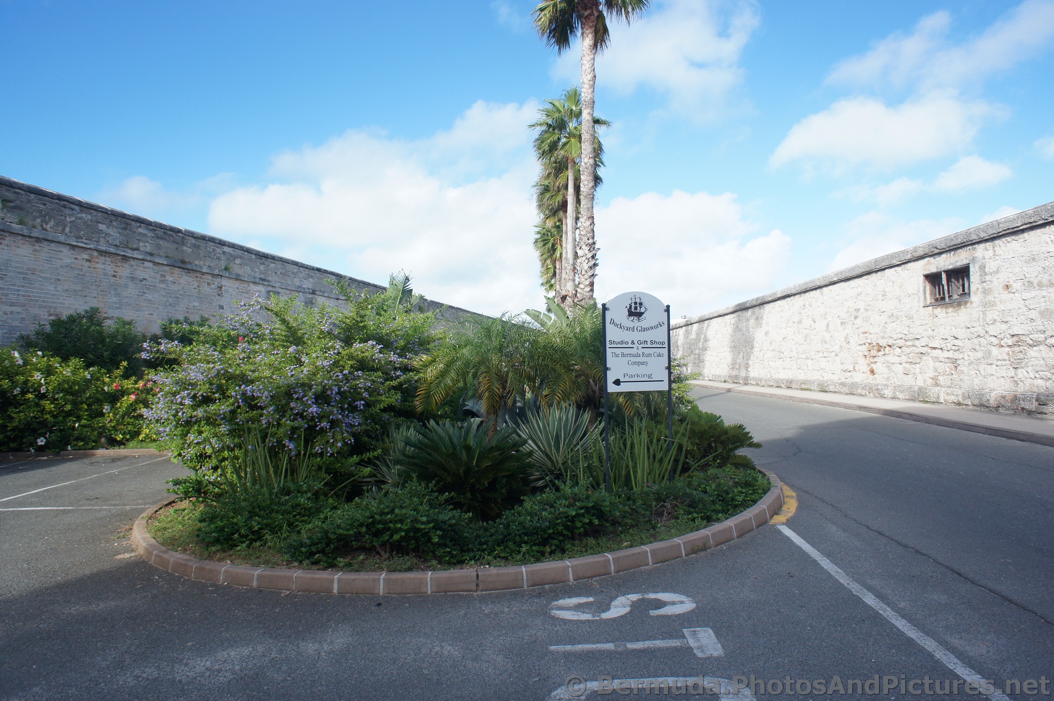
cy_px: 350
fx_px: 702
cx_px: 527
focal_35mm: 24
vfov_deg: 53.0
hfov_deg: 73.8
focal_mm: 16
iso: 200
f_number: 6.3
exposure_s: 1/400
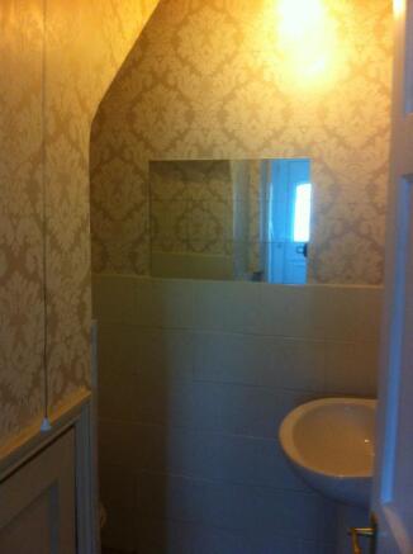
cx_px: 206
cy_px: 277
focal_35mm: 35
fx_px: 559
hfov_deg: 40.6
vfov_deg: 52.7
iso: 320
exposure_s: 1/15
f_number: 2.8
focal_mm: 3.85
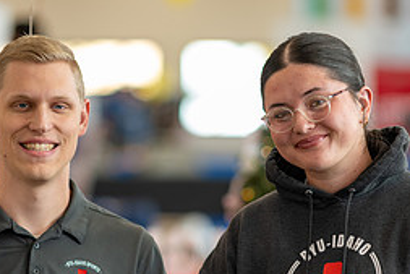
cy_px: 247
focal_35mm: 241
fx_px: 2746
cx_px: 191
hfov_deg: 8.5
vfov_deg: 5.7
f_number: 1.4
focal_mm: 105
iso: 160
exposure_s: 1/160
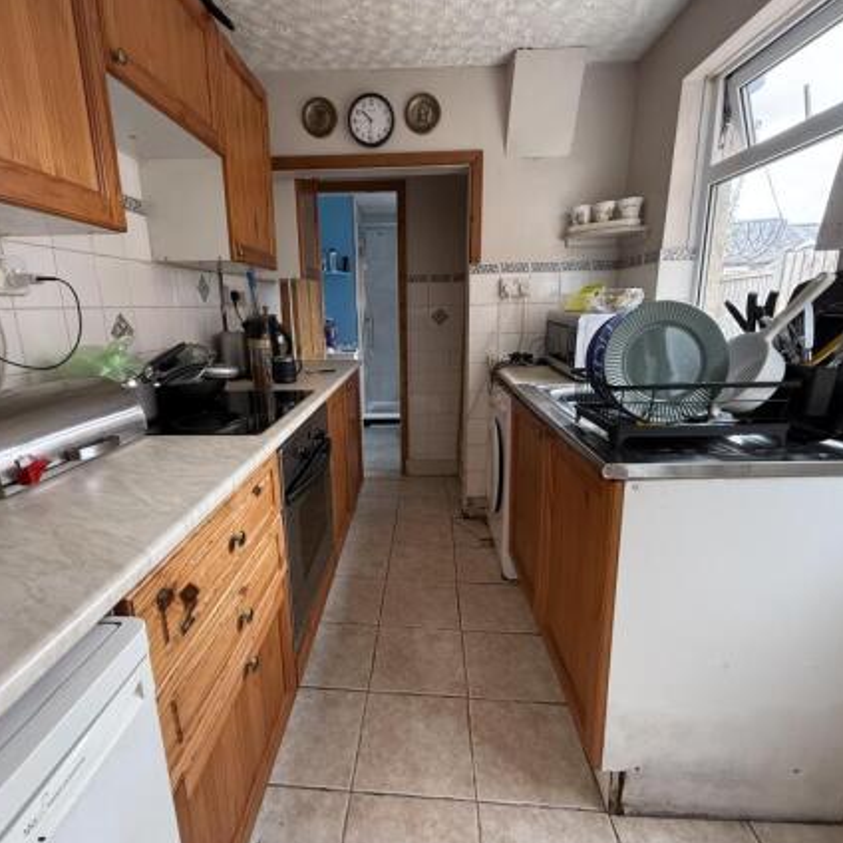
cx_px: 397
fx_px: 468
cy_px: 419
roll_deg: +1.0
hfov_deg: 83.9
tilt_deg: -12.2
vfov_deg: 84.0
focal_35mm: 17
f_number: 2.2
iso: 250
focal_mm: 2.22
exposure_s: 1/99
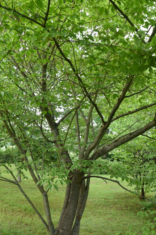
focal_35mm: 38
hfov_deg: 35.1
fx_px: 247
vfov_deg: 50.4
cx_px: 76
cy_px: 140
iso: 400
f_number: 6.3
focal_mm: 31
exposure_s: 1/100
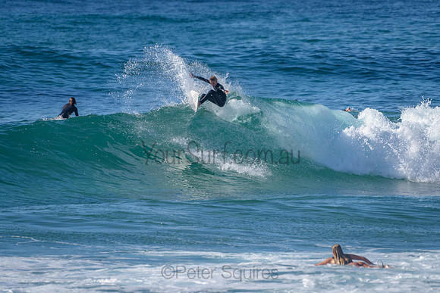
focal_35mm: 613
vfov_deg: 2.2
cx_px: 211
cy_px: 114
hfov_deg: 3.4
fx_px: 7491
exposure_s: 1/2000
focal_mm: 500
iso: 140
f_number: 5.6
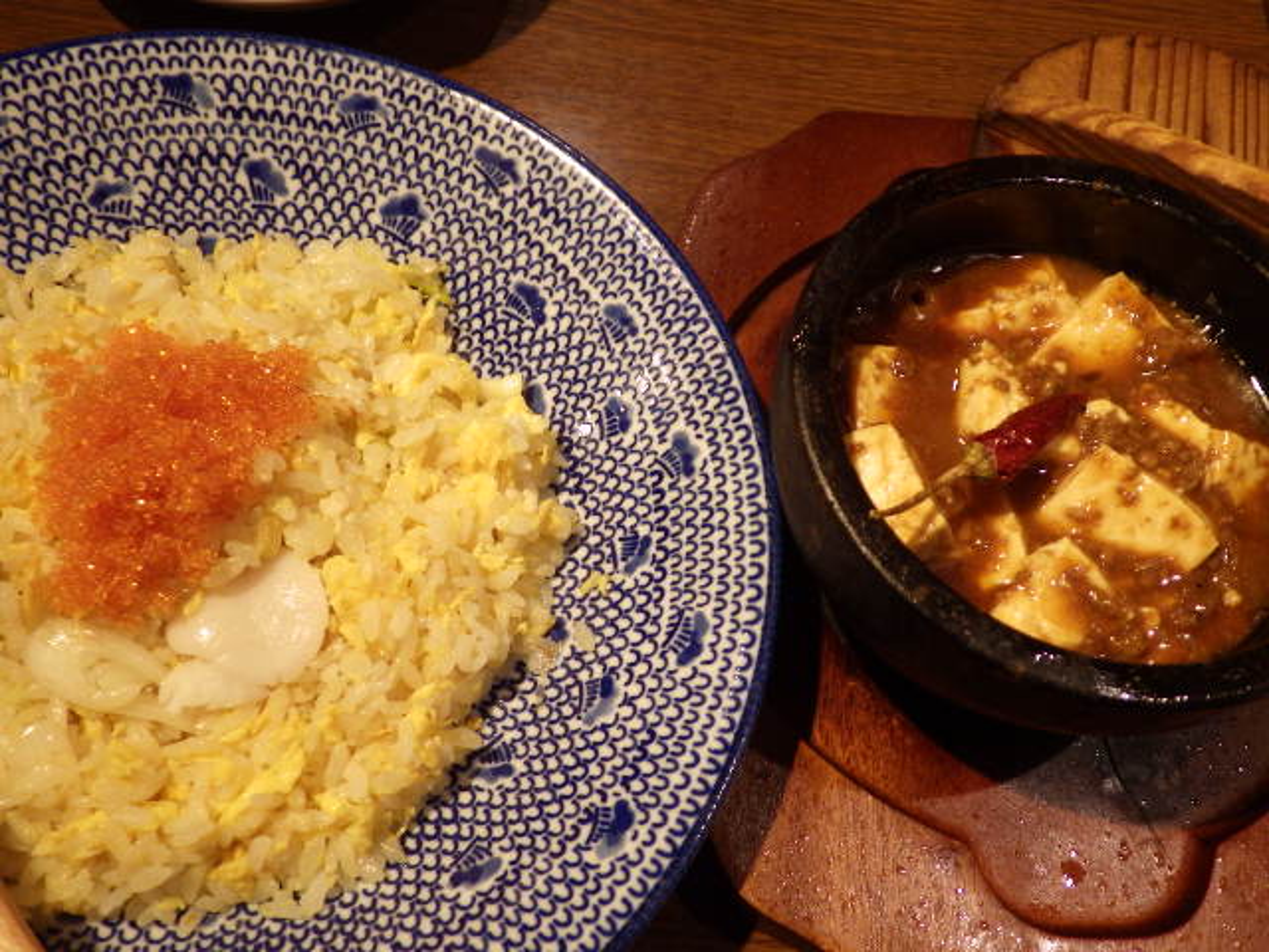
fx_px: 1210
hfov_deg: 55.4
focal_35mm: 33
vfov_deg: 42.9
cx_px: 634
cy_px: 476
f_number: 2.4
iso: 320
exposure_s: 1/100
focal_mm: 5.9
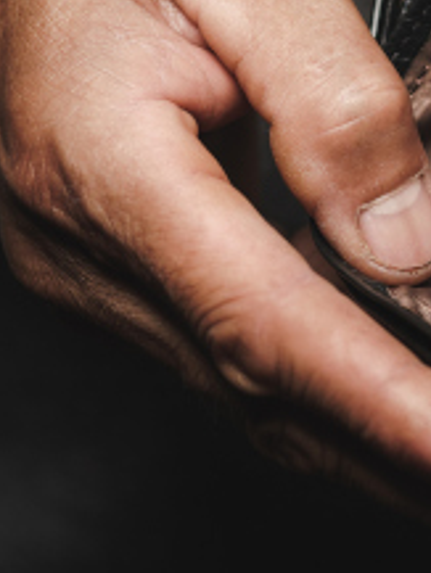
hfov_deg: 6.0
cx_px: 598
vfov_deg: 8.1
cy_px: 202
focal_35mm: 245
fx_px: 4063
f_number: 4.5
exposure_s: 1/100
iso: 160
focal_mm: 85
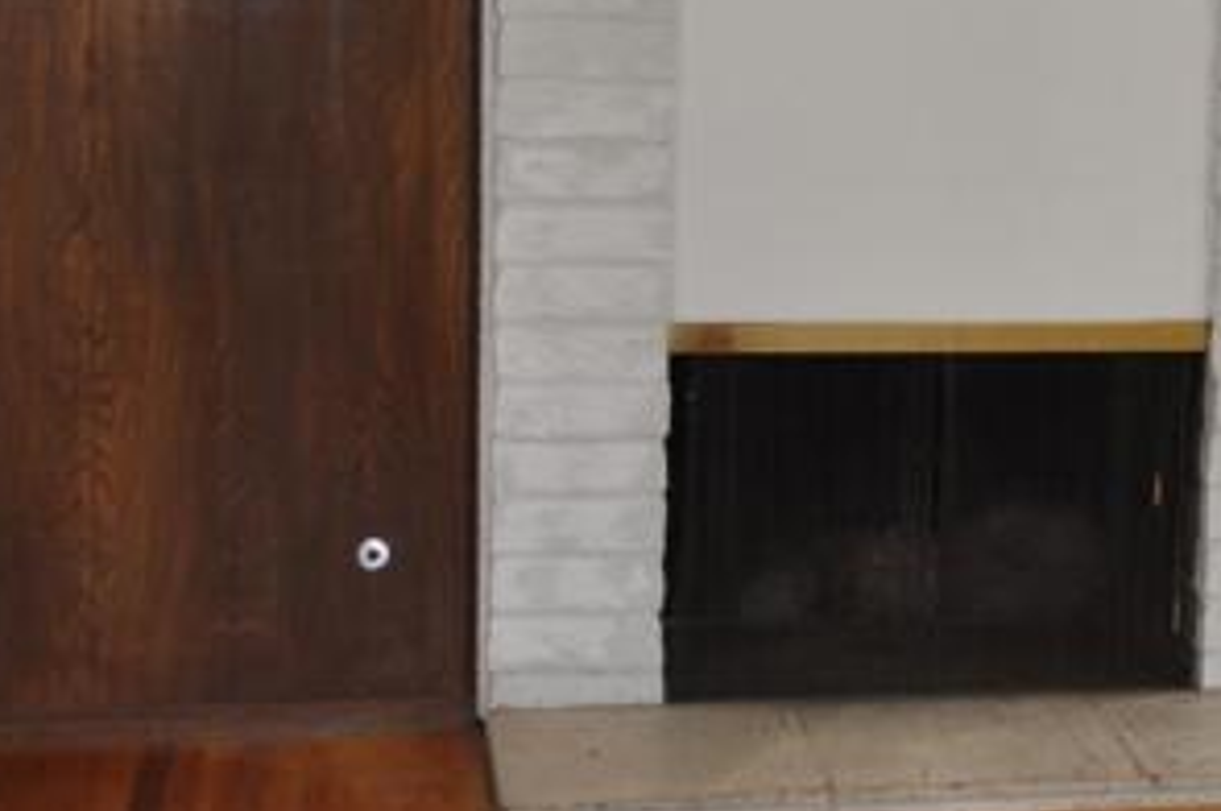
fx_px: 3523
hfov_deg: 18.7
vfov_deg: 13.1
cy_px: 124
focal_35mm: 104
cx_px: 1436
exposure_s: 1/125
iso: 400
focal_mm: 20
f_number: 3.8
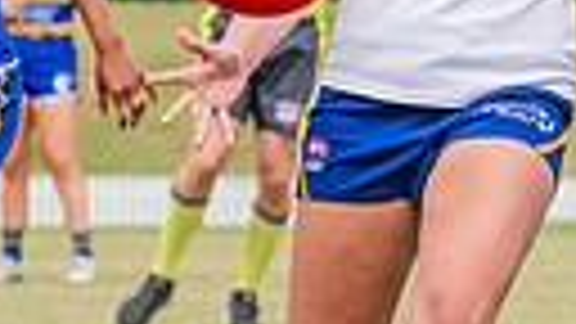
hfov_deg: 2.6
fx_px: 12936
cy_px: 262
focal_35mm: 847
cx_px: 495
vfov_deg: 1.4
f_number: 8
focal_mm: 170
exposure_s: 1/1250
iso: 800
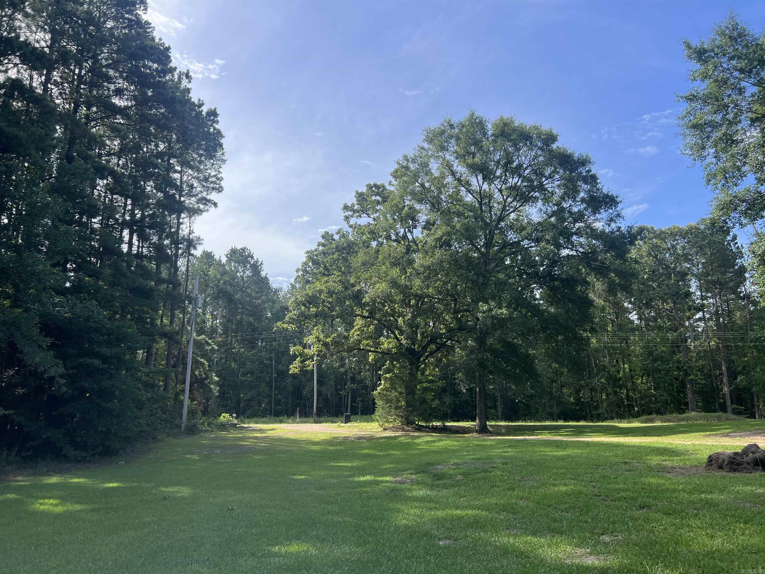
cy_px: 287
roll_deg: +0.7
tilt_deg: +12.8
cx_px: 382
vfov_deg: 53.1
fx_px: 575
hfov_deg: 67.3
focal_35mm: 26
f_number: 1.5
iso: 50
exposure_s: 1/2123
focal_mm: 5.7
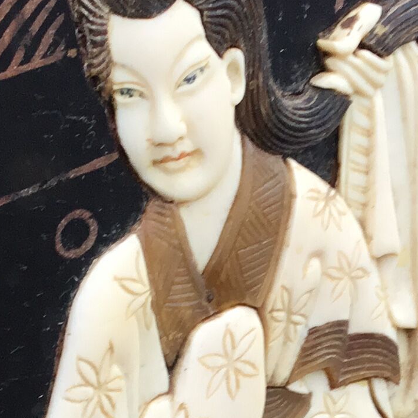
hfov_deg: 13.8
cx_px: 339
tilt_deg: -17.8
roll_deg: -3.4
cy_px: 393
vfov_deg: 13.7
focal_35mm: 126
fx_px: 1721
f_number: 2.4
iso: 32
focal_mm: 3.3
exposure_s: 1/50
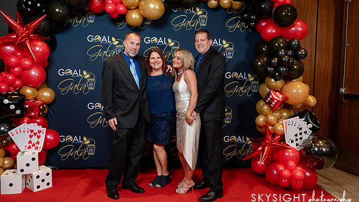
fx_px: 286
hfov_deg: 64.3
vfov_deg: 39.0
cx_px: 180
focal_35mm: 30
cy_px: 93
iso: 1250
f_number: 4.5
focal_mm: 28
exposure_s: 1/200
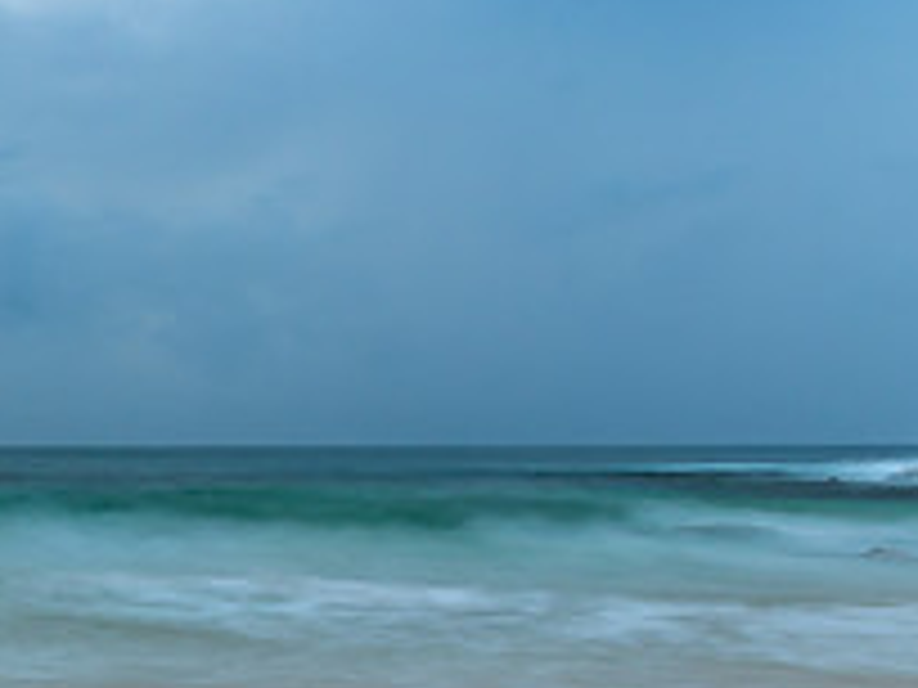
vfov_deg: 21.6
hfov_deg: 25.2
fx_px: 1777
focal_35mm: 67
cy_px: 564
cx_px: -266
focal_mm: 16
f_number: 8
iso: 200
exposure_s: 6
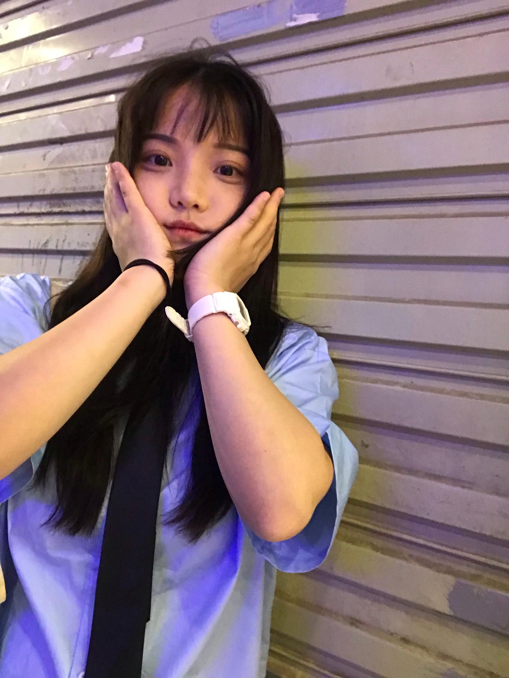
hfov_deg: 44.2
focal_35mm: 32
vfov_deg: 56.8
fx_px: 627
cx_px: 254
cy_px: 339
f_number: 2.2
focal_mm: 2.87
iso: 250
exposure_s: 1/17
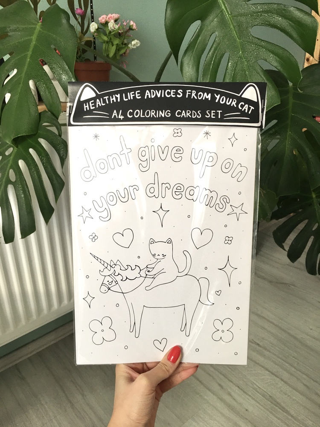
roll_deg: +0.6
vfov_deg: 61.7
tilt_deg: -24.0
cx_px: 160
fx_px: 357
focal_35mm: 29
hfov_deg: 48.2
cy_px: 214
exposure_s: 1/33
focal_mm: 4.15
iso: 50
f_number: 2.2
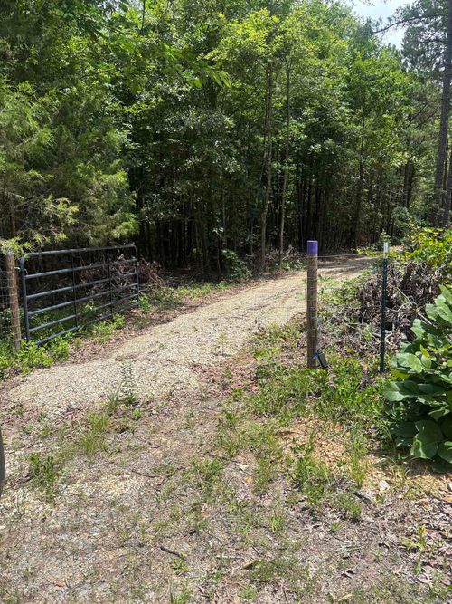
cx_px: 226
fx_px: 453
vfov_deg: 67.3
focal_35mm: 26
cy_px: 302
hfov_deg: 53.0
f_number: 1.6
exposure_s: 1/1812
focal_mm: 5.96
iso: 50
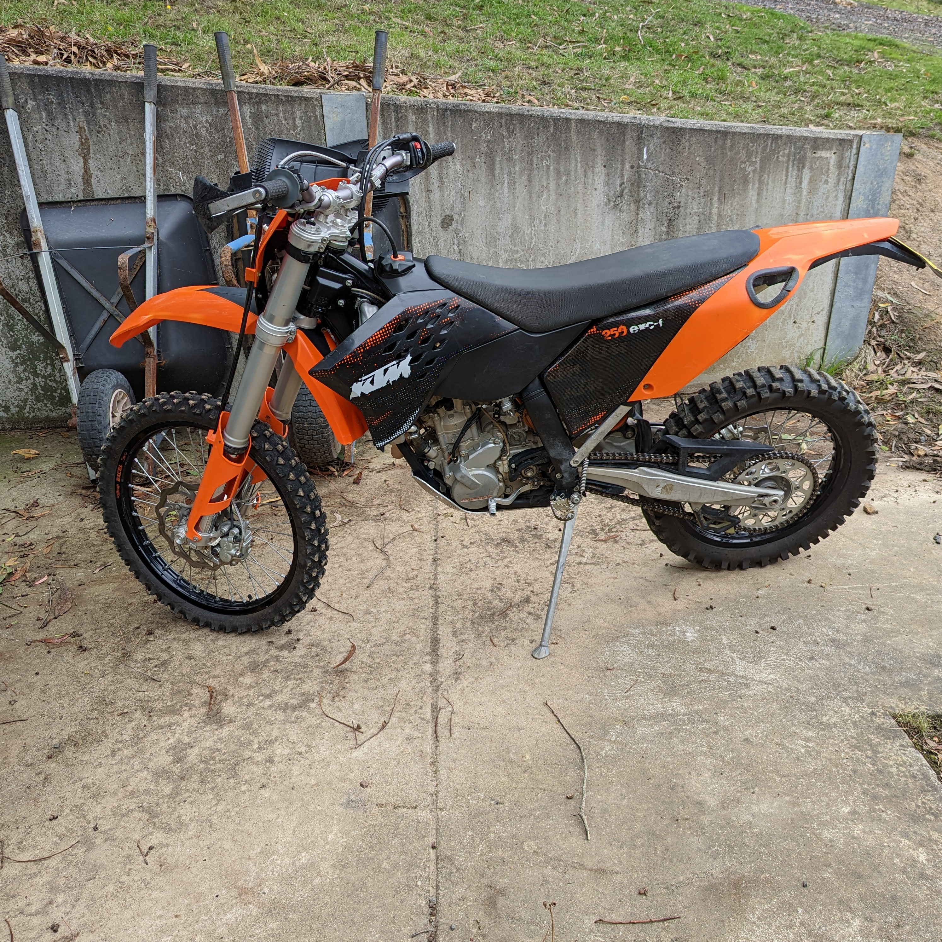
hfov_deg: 55.6
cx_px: 469
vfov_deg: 55.6
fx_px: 893
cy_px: 475
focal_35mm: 29
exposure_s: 1/382
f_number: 1.85
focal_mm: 6.81
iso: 43
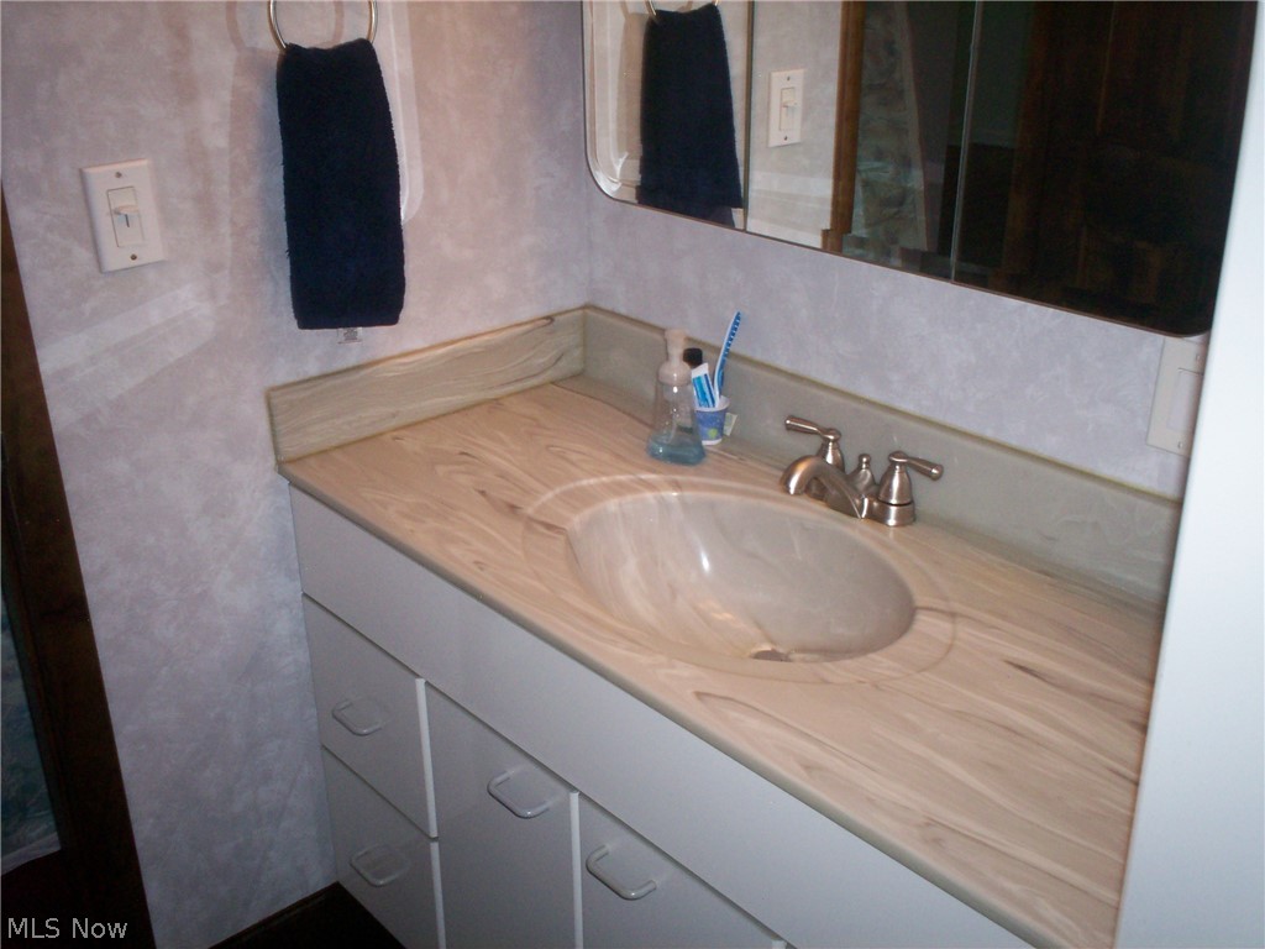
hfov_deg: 51.4
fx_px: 1316
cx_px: 632
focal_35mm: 36
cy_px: 474
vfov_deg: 39.7
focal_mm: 6
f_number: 4.5
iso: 140
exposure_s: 1/60
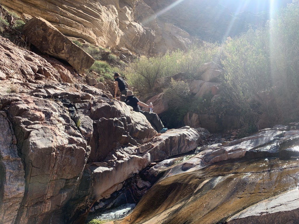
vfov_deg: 53.1
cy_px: 112
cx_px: 150
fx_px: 225
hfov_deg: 67.3
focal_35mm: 26
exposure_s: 1/887
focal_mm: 4.25
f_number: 1.8
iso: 25
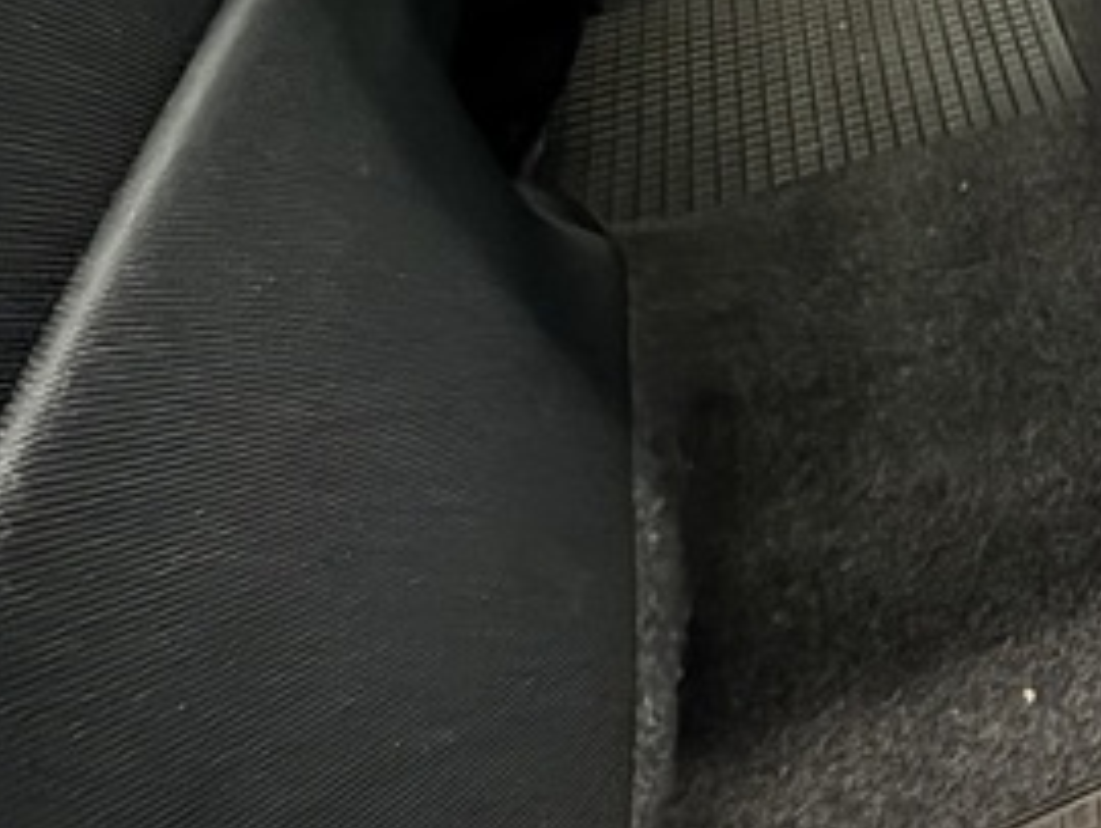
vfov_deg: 21.3
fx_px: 1687
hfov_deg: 24.6
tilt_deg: -15.1
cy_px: -542
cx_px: 1778
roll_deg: +0.7
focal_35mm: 53
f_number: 2.2
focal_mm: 2.22
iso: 640
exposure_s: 1/10
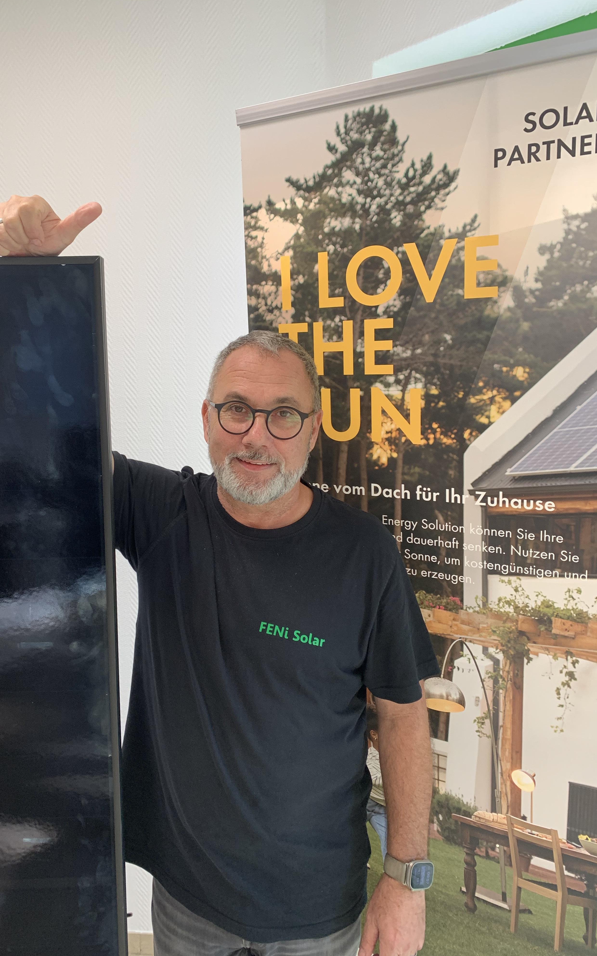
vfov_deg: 66.5
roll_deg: +0.5
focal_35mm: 28
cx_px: 245
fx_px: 729
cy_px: 471
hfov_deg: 44.3
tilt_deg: -7.8
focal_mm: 4.25
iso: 64
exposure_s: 1/121
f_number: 1.8
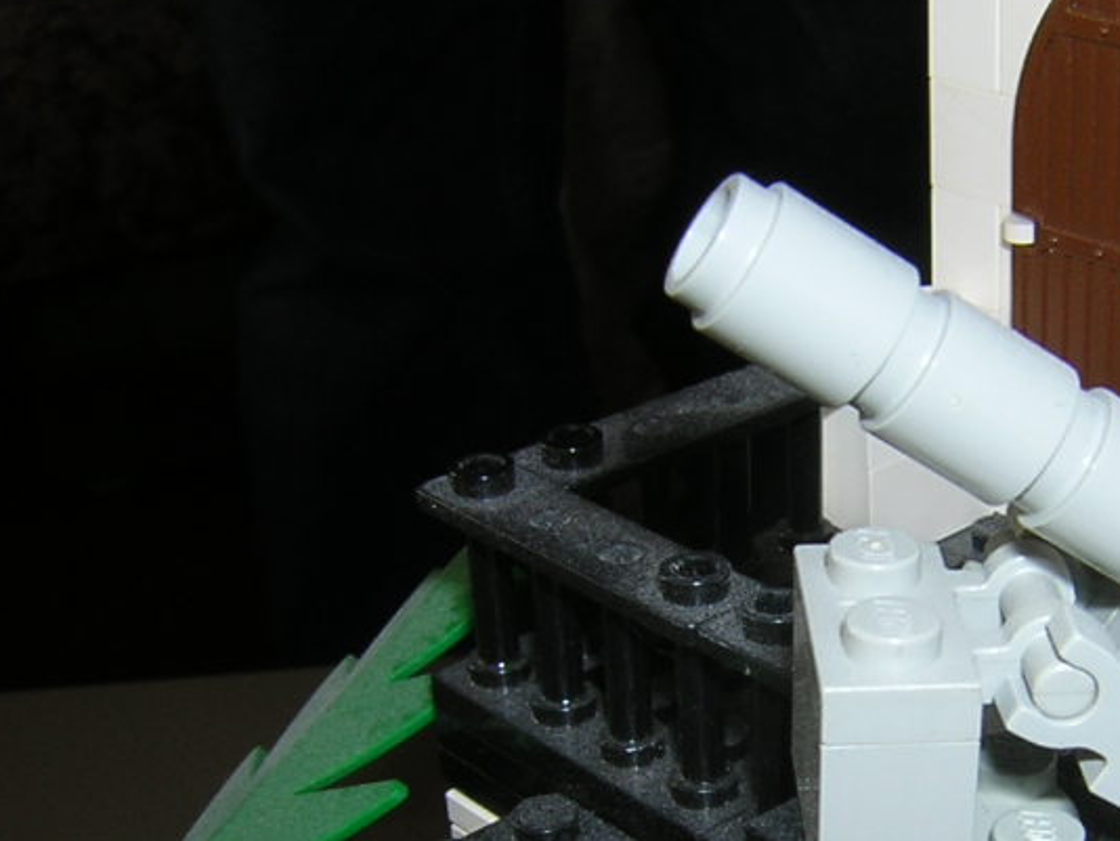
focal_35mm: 69
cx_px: 881
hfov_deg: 27.6
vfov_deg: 21.1
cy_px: 642
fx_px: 2233
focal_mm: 4.7
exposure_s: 1/60.1
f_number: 5.2
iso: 100
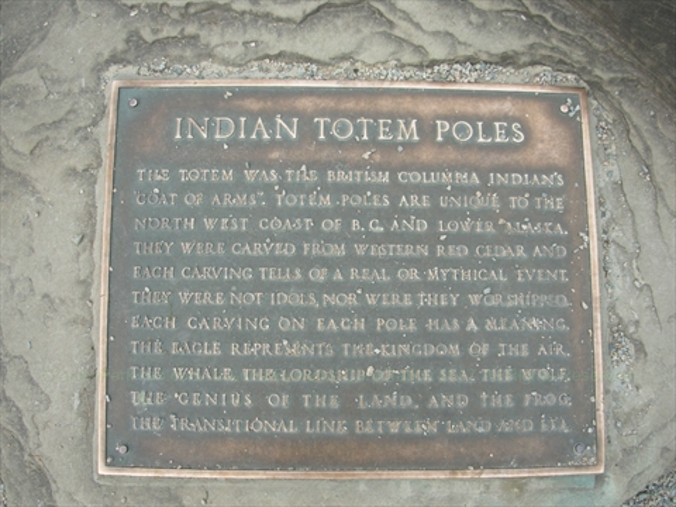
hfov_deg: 49.0
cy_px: 254
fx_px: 742
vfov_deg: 37.7
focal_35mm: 38
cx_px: 338
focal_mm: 6.3
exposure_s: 1/256
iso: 50
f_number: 2.9
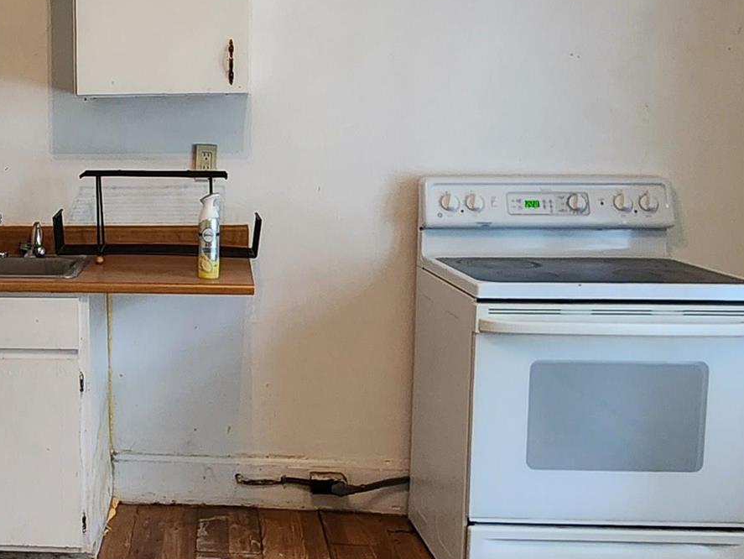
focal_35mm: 45
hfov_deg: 39.3
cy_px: 230
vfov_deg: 32.1
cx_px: 86
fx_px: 968
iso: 400
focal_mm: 2.2
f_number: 2.2
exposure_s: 1/60
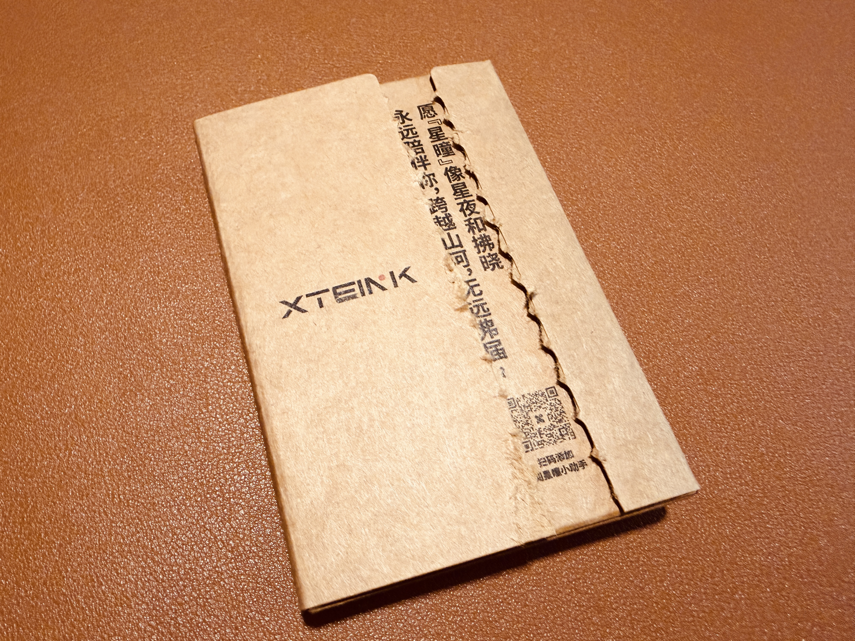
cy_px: 320
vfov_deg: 56.8
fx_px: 593
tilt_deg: -65.0
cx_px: 428
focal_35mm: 24
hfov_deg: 71.6
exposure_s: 1/60
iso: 500
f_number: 2.2
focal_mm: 2.22
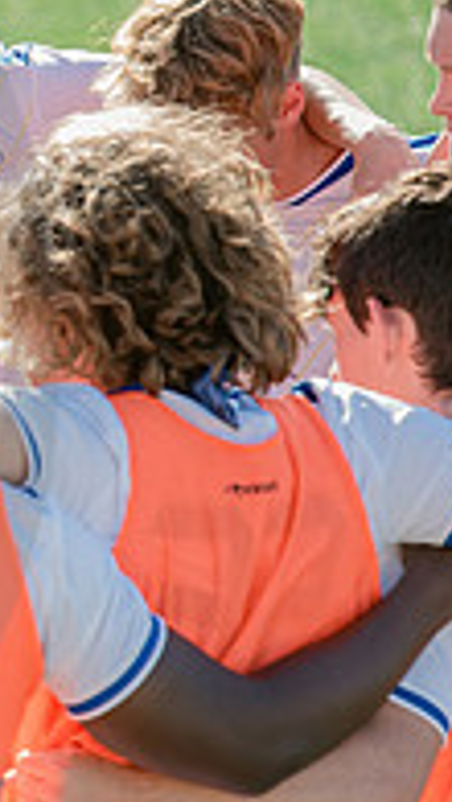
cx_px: -670
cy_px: 352
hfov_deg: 2.0
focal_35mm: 607
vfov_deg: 3.6
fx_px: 12905
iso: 640
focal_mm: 195
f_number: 4.5
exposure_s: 1/1250
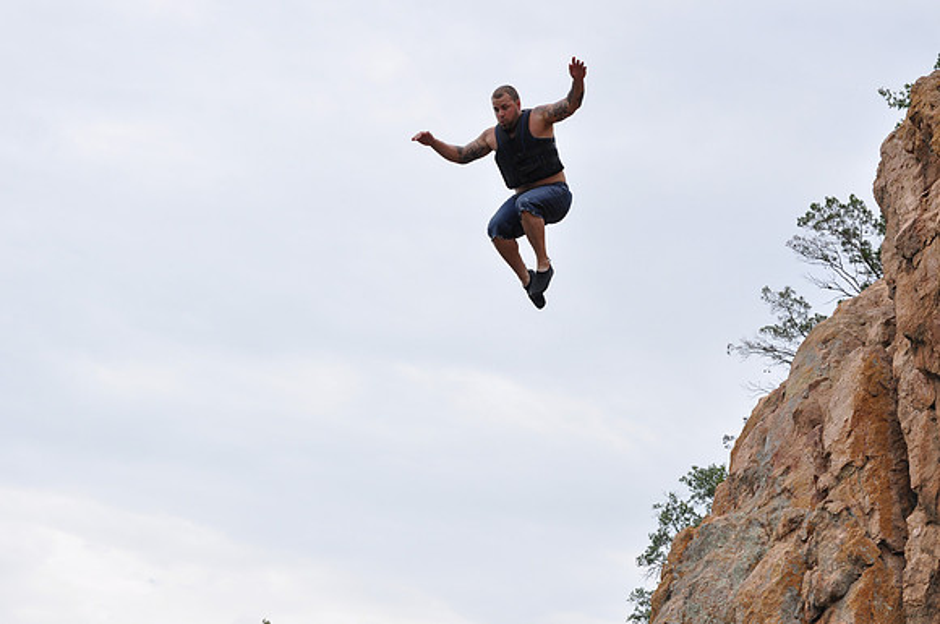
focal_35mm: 72
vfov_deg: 18.9
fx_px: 1877
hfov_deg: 28.1
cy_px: 312
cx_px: 470
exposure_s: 1/1600
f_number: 6.3
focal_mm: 48
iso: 400
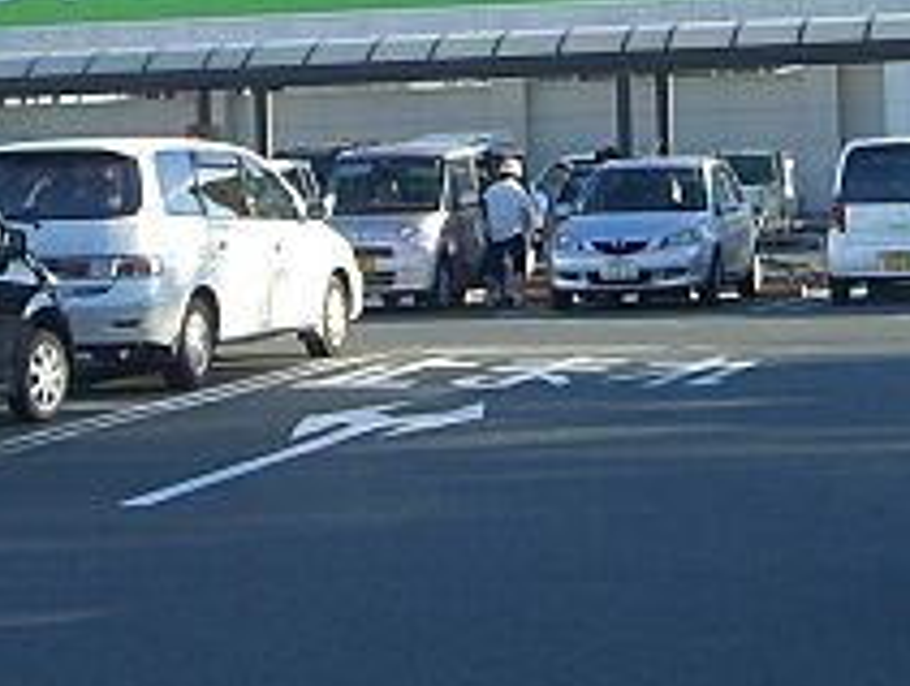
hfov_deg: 17.1
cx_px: 539
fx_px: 3028
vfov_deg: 12.7
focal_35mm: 115
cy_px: -73
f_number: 4.3
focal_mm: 6.2
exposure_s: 1/400
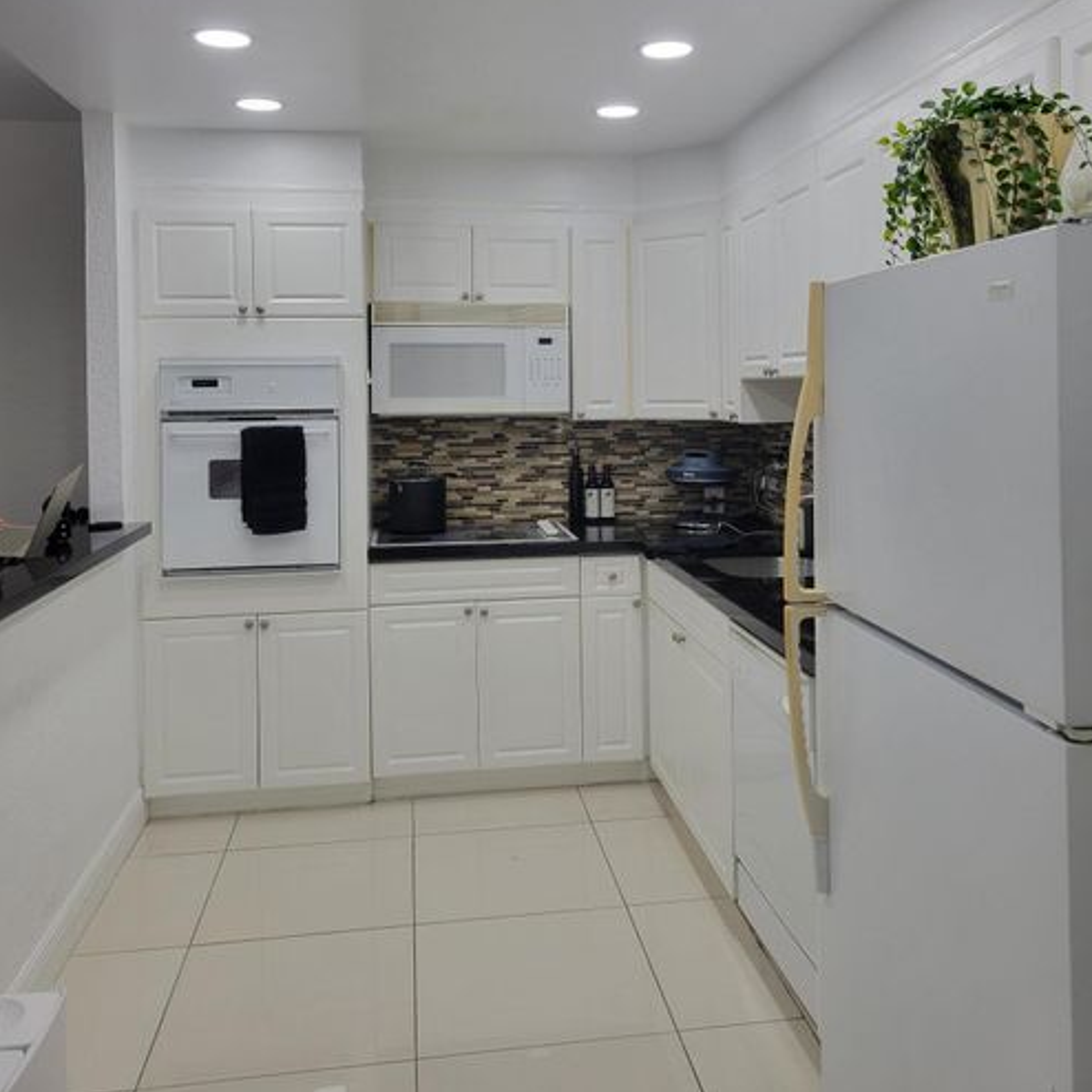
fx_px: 1106
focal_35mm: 31
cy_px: 390
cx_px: 548
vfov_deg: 51.8
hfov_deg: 52.5
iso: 80
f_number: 1.8
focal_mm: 5.4
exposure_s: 1/120
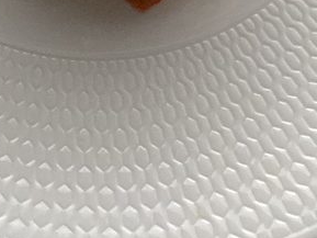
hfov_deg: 17.4
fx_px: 989
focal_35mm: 108
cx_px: -60
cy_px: -229
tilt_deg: -75.5
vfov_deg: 12.2
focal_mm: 4.25
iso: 500
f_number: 1.8
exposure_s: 1/51
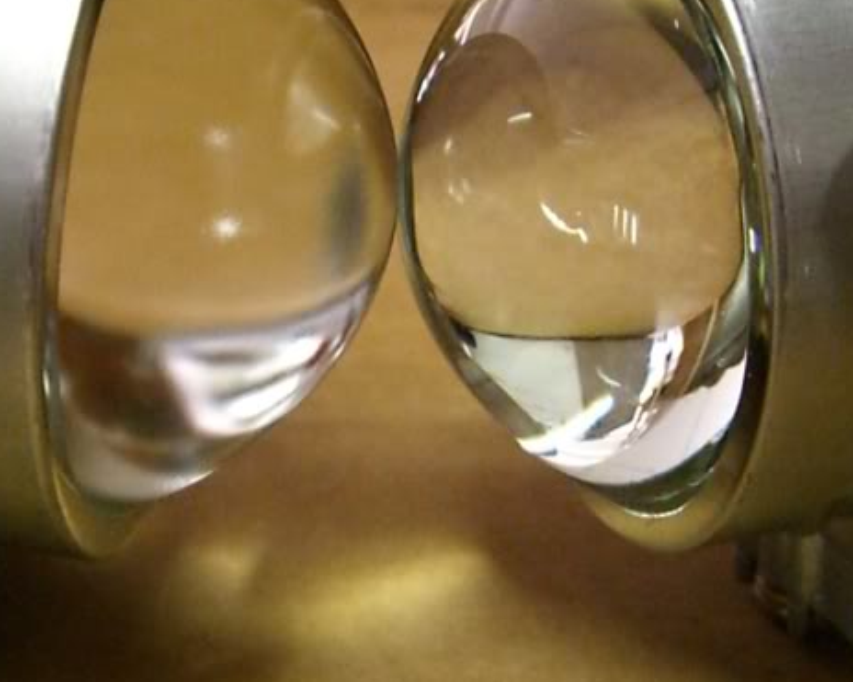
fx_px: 1615
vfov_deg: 23.8
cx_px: 360
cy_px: 303
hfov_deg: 29.5
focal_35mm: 64
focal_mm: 6.2
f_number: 2.7
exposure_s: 1/40
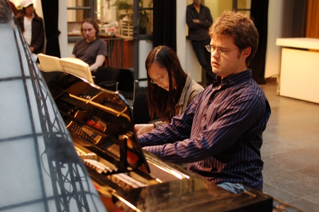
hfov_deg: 37.9
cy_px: 106
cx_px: 160
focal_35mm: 52
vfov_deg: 25.7
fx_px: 465
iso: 800
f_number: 3.2
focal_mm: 35
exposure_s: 1/40
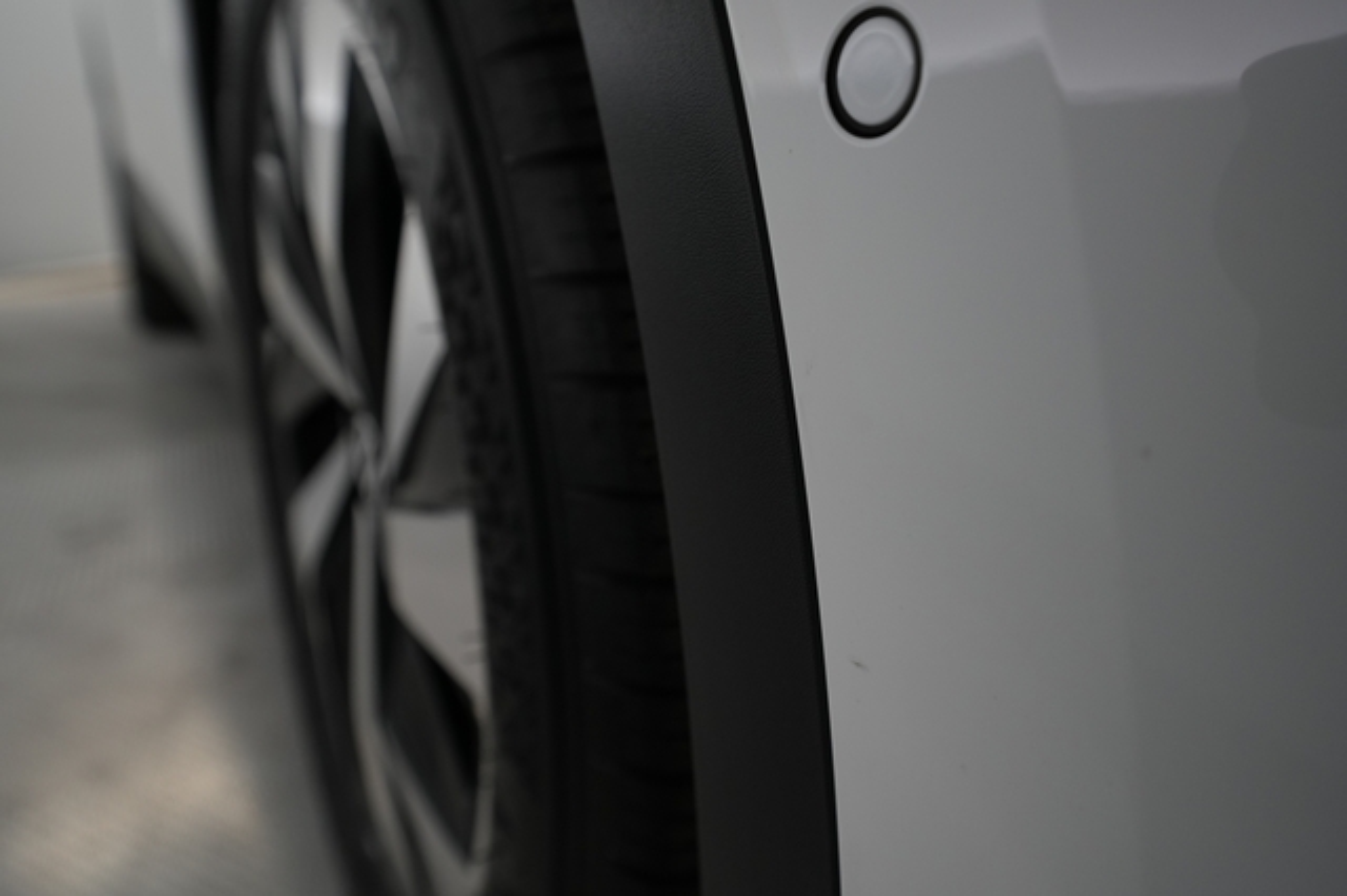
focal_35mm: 28
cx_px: 674
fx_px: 1047
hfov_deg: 65.5
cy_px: 448
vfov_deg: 46.4
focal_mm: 28
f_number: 5
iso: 1000
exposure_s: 1/100
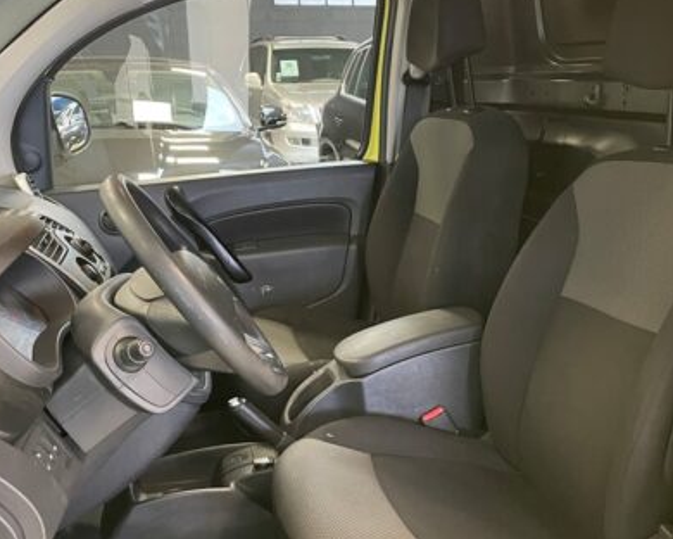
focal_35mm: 39
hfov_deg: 46.8
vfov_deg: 38.2
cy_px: 294
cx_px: 336
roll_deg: +0.4
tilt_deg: -14.8
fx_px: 777
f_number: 1.6
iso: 500
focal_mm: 4.2
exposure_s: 1/43
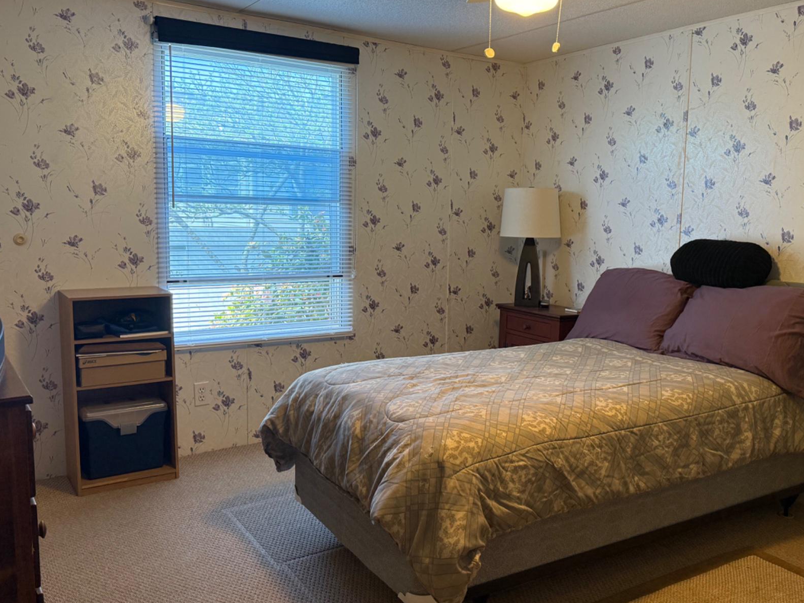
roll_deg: -1.2
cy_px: 281
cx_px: 459
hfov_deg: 58.1
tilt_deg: -6.3
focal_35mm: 31
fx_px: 720
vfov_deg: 45.4
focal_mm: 6.76
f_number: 1.78
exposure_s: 1/60
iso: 250
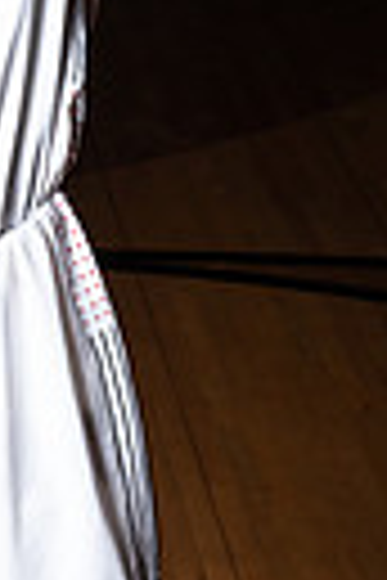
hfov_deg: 5.6
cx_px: -36
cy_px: -342
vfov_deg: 8.2
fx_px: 3950
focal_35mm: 245
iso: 320
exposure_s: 1/200
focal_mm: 70
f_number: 14
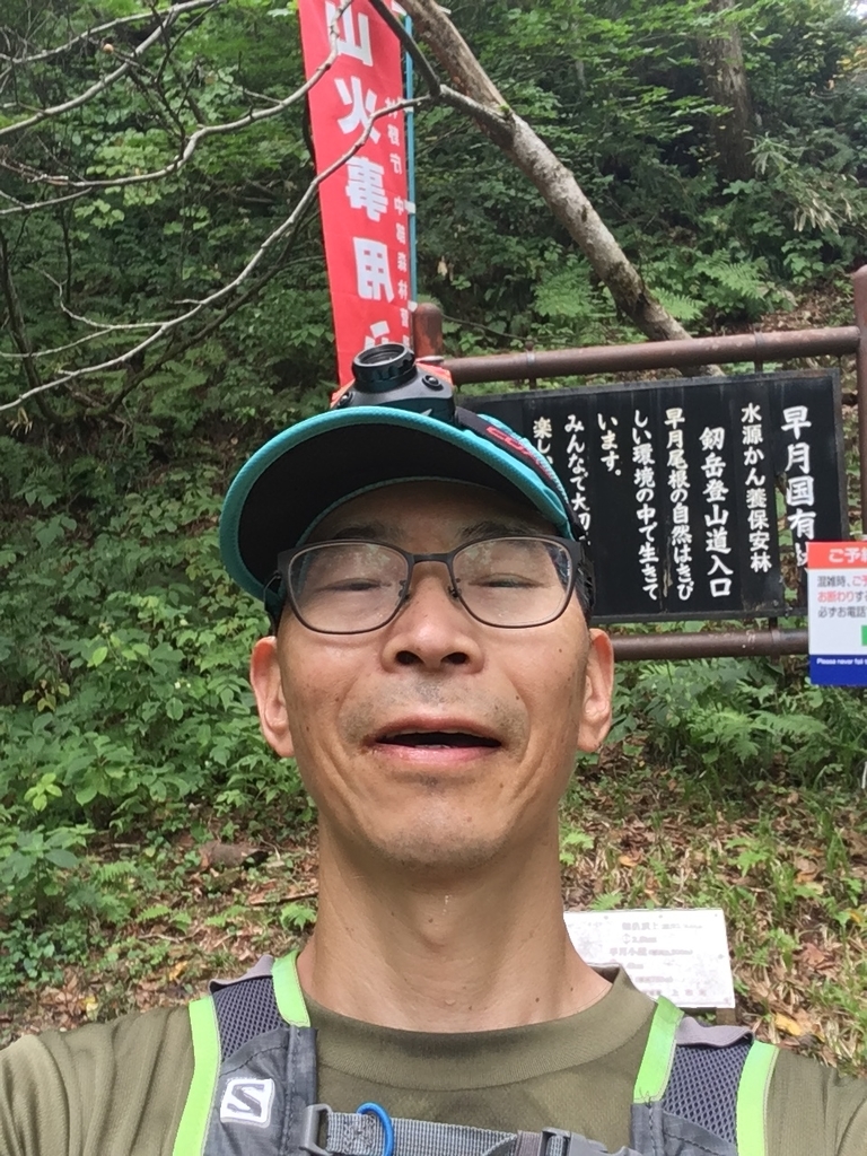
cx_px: 434
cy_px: 578
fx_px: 1035
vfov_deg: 58.4
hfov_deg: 45.4
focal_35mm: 31
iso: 50
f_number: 2.4
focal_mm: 2.15
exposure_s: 1/60
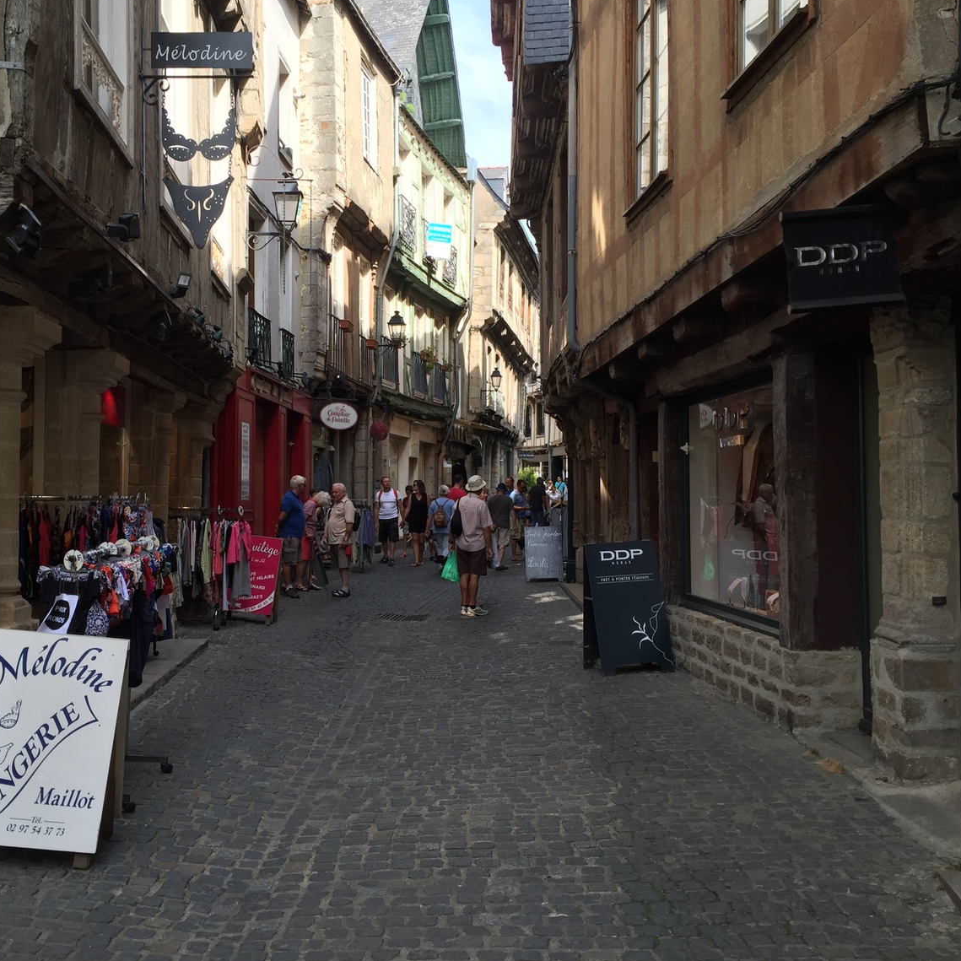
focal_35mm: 36
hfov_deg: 45.8
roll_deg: -0.1
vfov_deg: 46.0
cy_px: 460
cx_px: 380
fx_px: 1131
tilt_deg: +2.9
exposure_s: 1/329
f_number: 2.2
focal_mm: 4.15
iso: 32
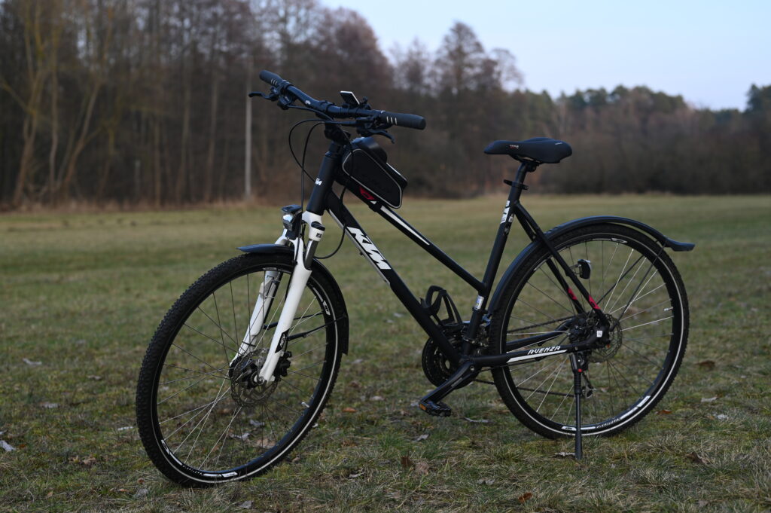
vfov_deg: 26.9
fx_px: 1070
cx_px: 386
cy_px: 256
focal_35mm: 50
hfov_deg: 39.6
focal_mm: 50
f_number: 3.2
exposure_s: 1/320
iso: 125
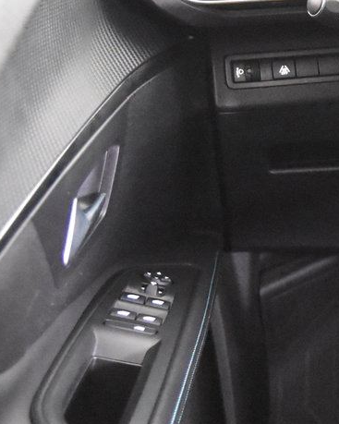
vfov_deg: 18.7
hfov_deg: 13.9
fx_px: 1280
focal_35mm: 102
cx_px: 550
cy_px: 111
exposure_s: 1/30
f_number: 3.2
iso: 12800
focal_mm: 26
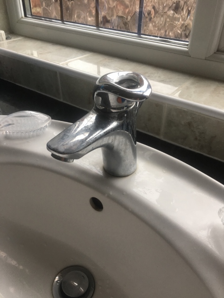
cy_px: 149
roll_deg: -1.1
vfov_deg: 61.7
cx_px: 112
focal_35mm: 29
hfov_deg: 48.2
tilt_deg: -35.2
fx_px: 250
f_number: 2.2
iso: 40
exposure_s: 1/100
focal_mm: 4.15
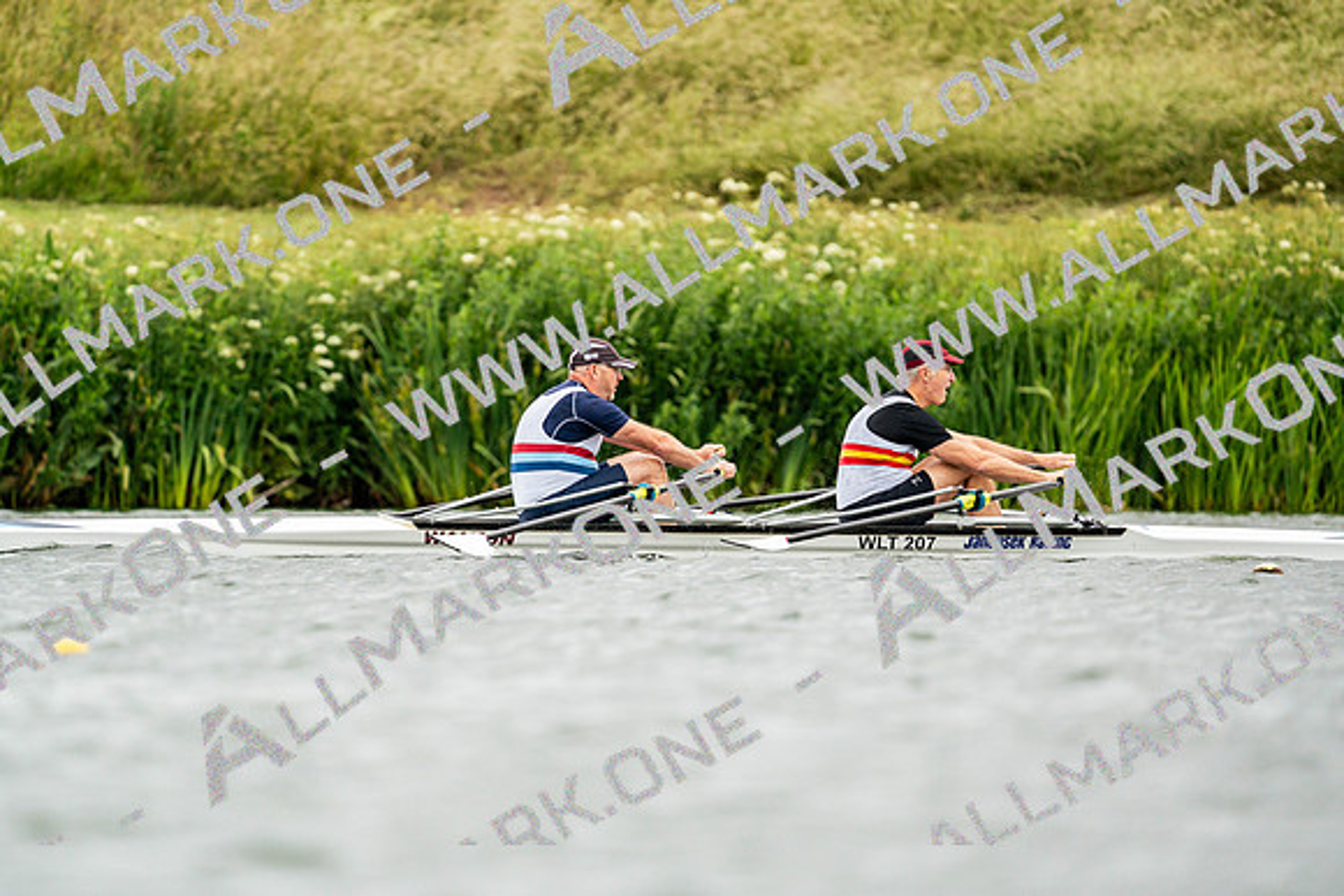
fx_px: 22404
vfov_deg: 2.3
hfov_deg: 3.4
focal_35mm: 600
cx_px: 672
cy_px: 448
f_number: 6.3
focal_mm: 600
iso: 1000
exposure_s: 1/2000
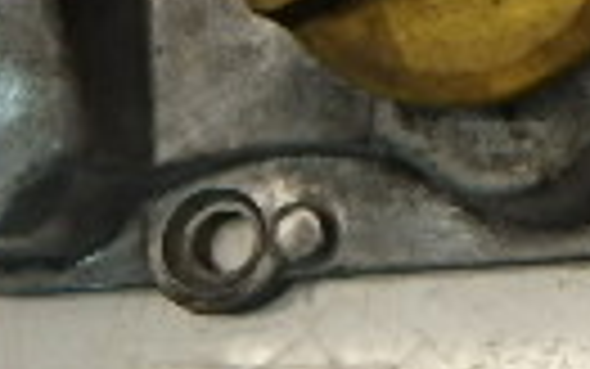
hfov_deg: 16.0
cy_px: -140
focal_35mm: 109
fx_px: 1753
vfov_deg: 11.6
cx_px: 1085
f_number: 3.5
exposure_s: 1/60
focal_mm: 3.7
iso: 160
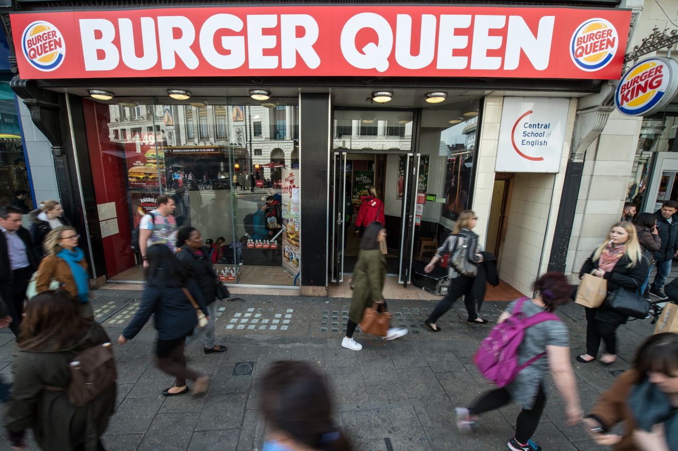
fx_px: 264
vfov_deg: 81.1
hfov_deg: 104.3
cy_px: 226
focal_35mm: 14
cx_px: 339
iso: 320
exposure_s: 1/30
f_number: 18
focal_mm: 14
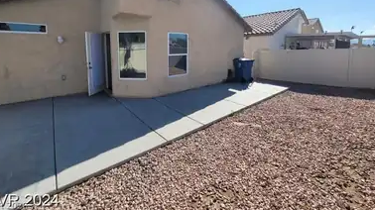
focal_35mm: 15
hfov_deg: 103.0
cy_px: 63
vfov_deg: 67.6
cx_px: 184
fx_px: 149
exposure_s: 1/1973
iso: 64
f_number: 2.2
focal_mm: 2.2
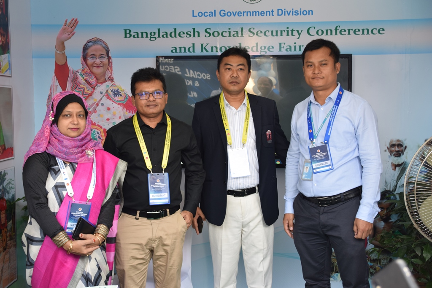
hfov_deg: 37.8
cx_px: 216
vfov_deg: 25.8
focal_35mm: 52
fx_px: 630
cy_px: 144
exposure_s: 1/80
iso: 400
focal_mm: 35
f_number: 4.5
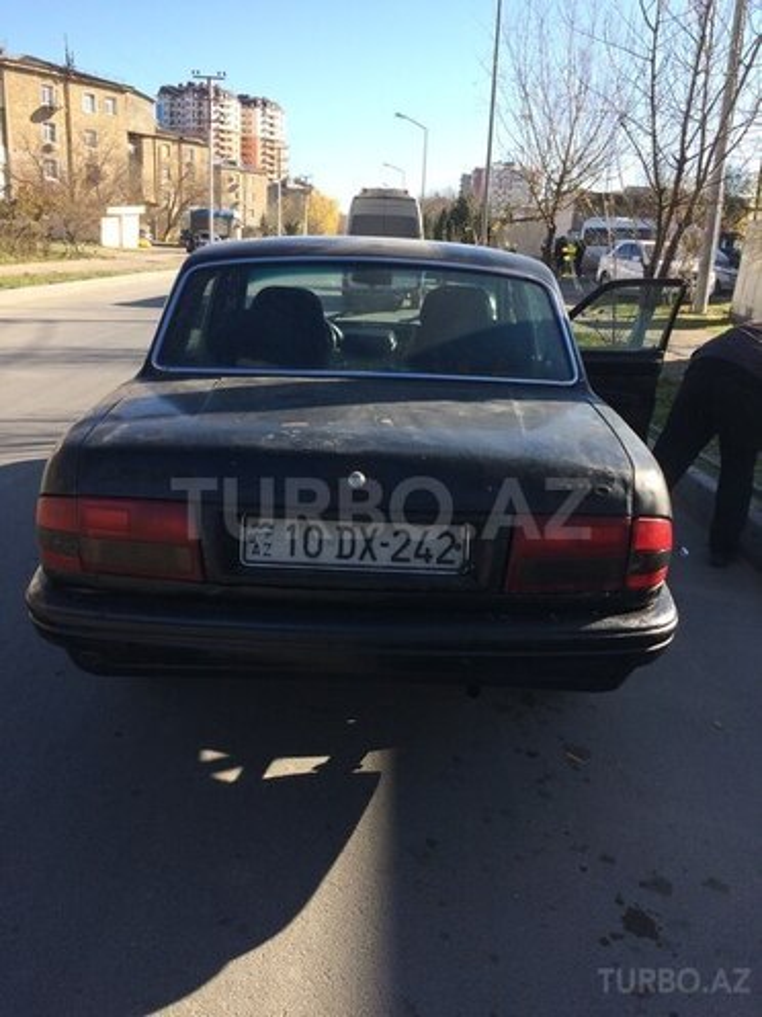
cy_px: 508
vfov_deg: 61.7
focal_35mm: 29
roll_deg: -2.0
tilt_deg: -16.6
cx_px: 381
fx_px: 851
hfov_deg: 48.2
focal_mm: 4.15
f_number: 2.2
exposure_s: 1/820
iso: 32
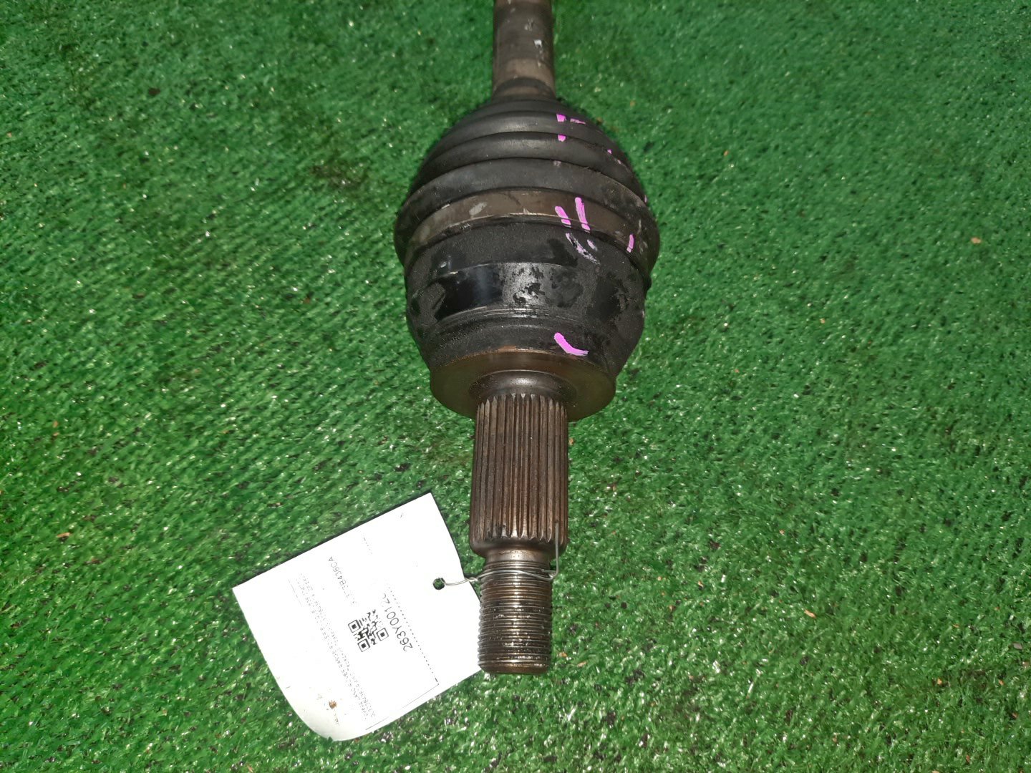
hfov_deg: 69.4
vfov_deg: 54.9
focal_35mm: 25
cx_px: 516
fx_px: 745
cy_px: 386
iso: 266
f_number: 2
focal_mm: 4.6
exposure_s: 1/33
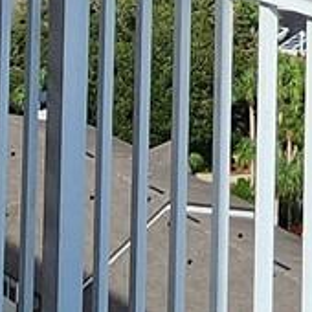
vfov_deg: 12.5
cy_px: -442
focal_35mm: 108
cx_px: 426
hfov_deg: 15.2
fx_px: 1101
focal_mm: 2.2
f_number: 2.2
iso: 50
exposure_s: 1/2339
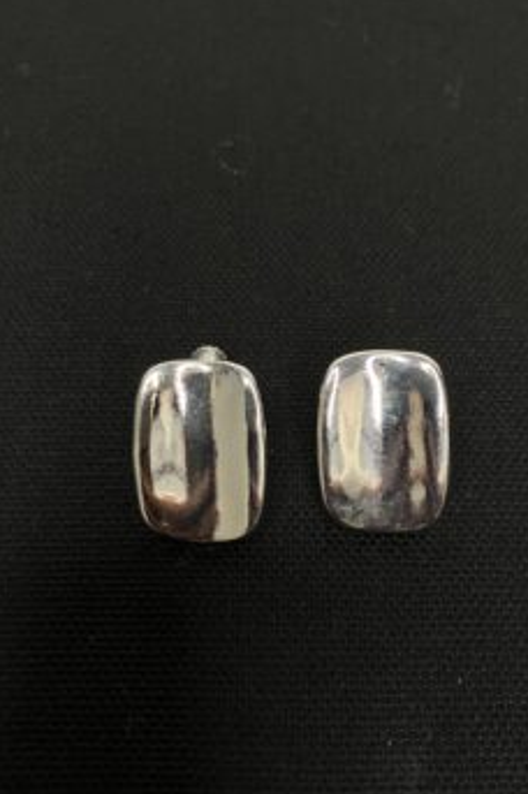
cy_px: 449
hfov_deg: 38.8
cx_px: 285
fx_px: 749
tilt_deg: -65.2
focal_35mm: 34
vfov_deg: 55.7
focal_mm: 3.99
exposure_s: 1/50
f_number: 1.8
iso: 250
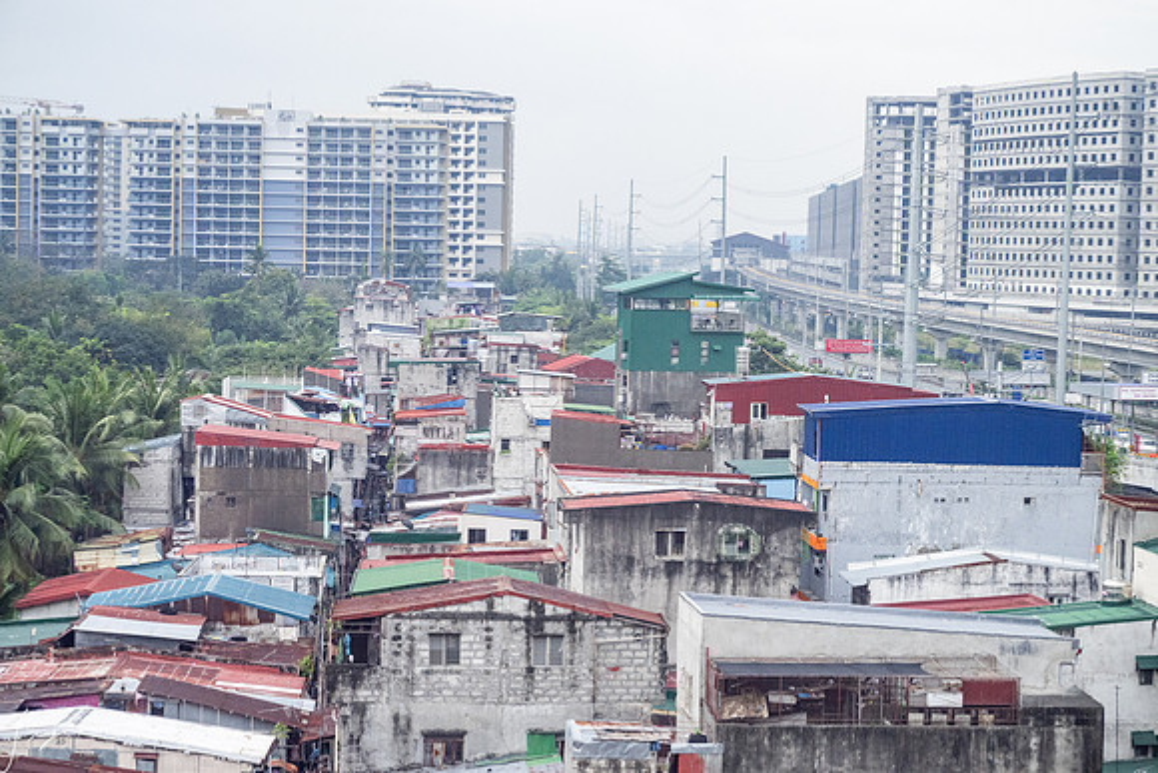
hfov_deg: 28.8
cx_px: 579
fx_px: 2252
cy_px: 386
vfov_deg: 19.5
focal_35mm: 70
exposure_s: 1/640
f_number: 5.6
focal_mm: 70
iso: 2800
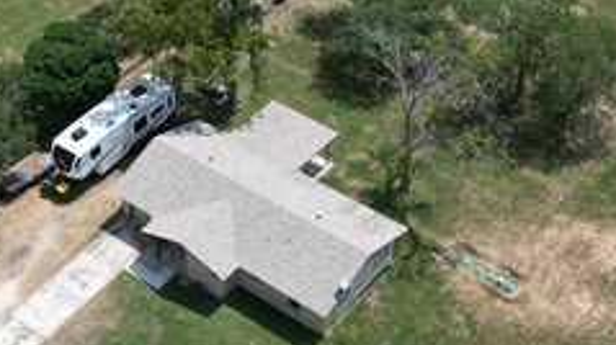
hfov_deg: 30.0
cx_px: 229
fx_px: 1142
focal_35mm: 70
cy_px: 242
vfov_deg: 17.1
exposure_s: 1/3200
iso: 130
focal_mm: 6.72
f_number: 1.7
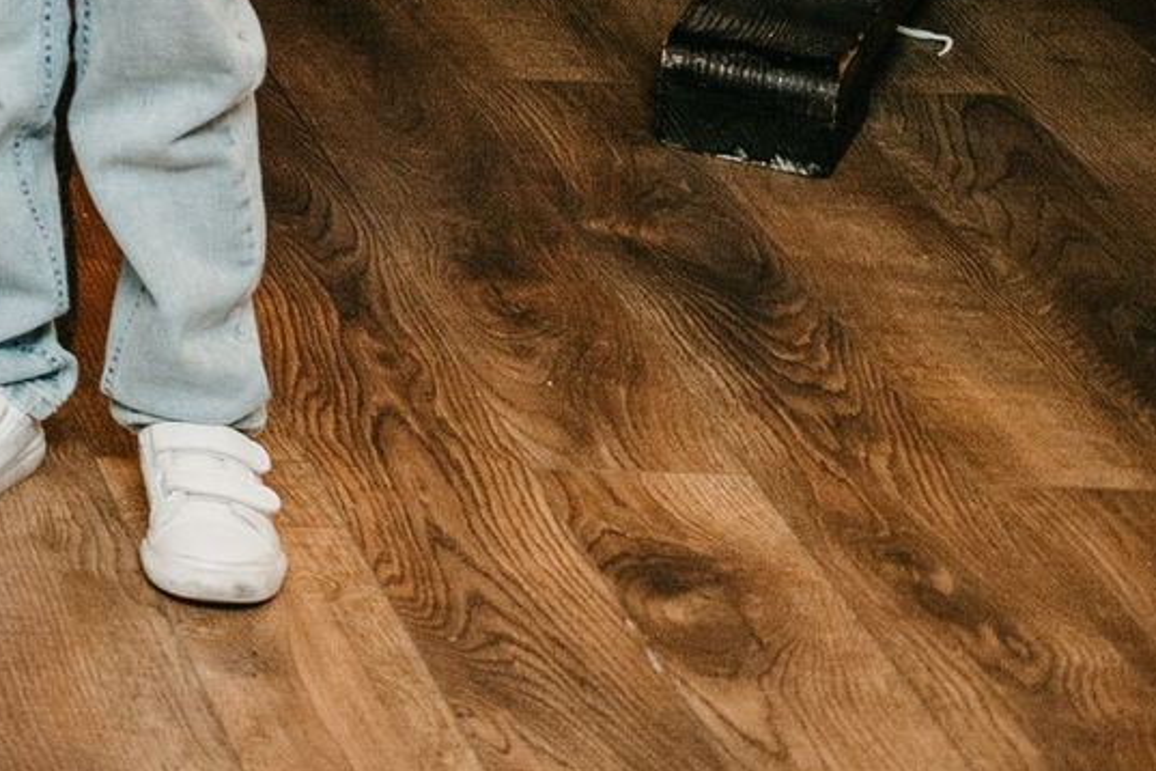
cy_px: -934
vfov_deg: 7.8
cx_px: -1378
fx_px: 5362
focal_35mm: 167
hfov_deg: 10.9
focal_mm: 34
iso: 200
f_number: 4
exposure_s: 1/160
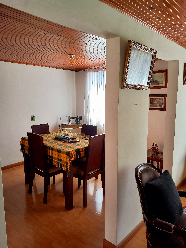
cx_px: 94
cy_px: 127
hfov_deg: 53.1
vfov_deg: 67.3
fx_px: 186
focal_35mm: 26
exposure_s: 1/50
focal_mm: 4.65
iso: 125
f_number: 1.8
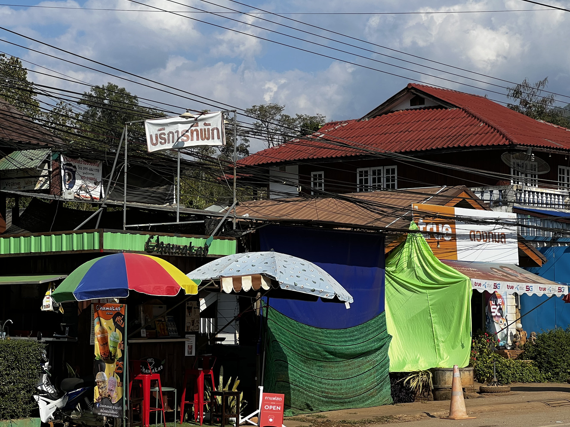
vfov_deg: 15.9
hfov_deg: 21.1
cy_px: 232
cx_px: 250
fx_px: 1532
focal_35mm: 93
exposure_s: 1/847
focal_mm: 9
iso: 32
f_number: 2.8
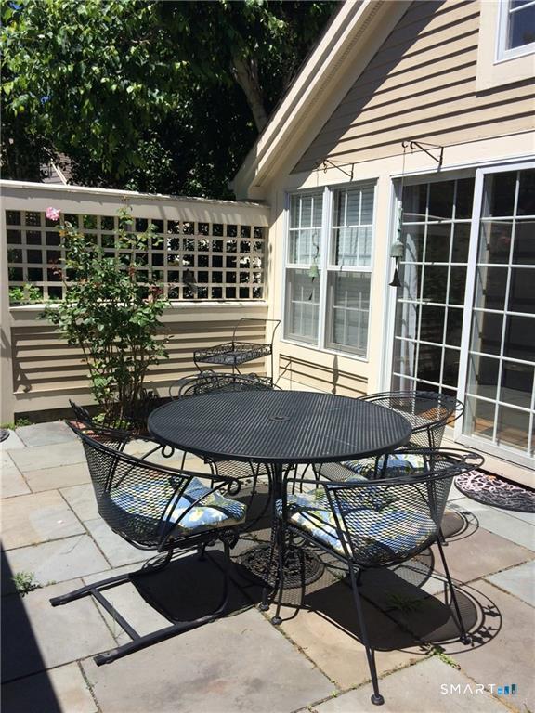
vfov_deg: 61.7
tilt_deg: -7.6
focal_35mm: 29
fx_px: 598
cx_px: 268
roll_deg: -0.8
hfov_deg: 48.2
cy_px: 356
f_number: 2.2
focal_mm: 4.15
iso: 32
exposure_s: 1/2415
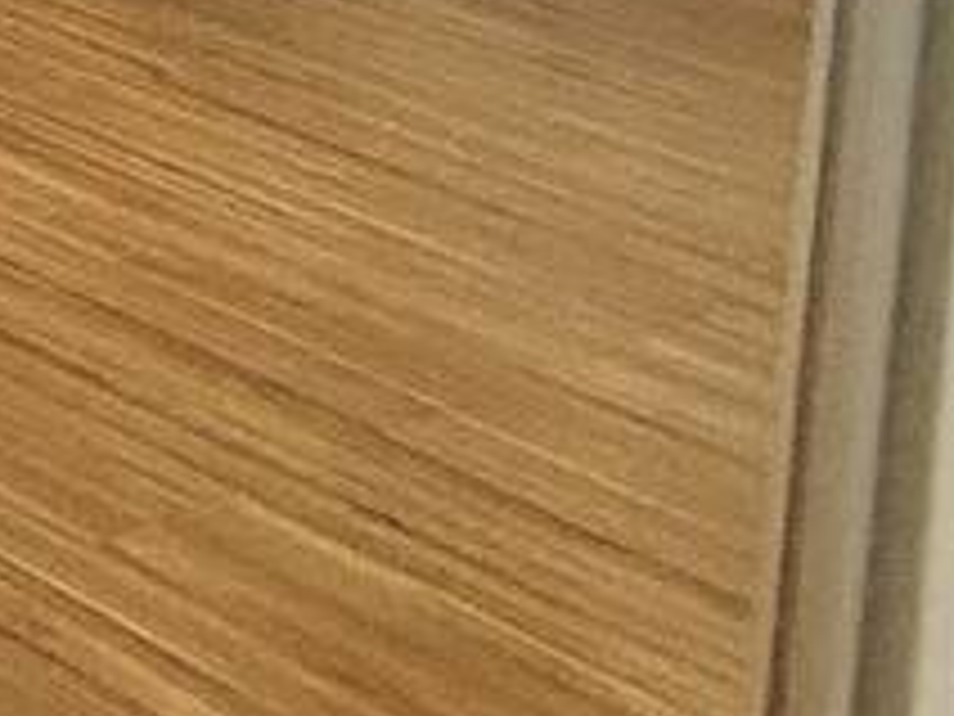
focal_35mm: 95
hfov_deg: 10.9
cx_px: -2038
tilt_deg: -4.5
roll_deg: +1.0
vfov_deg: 12.5
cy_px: -946
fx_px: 2618
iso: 250
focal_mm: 2.22
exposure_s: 1/120
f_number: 2.2
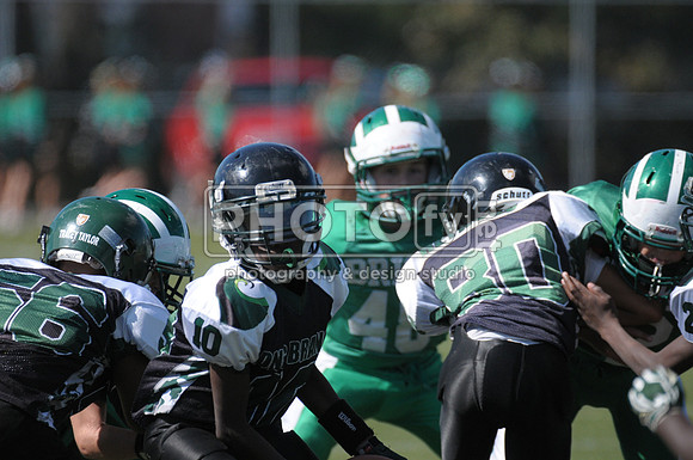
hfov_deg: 3.4
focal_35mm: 600
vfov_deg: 2.3
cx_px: 346
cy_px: 230
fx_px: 11534
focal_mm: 400
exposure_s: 1/4000
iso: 640
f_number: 4
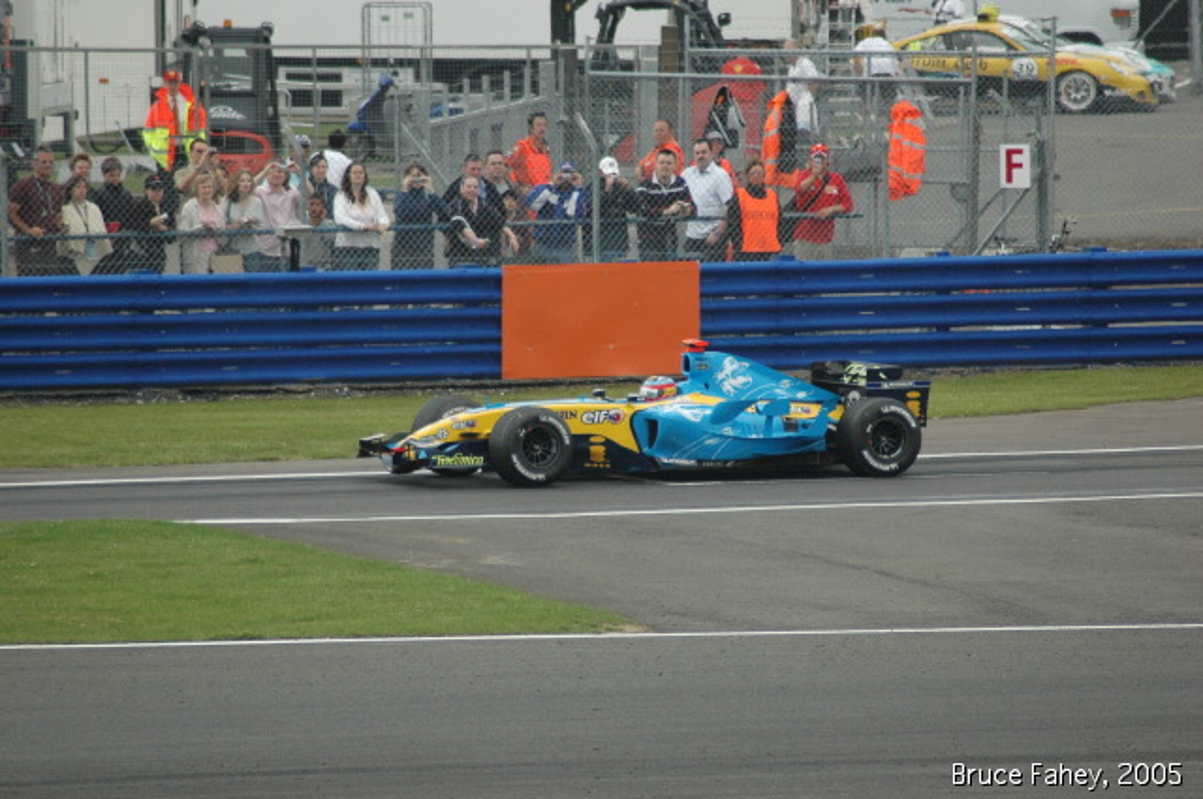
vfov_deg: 3.0
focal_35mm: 450
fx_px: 15018
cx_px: 602
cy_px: 400
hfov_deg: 4.6
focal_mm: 300
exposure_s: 1/2000
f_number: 5.6
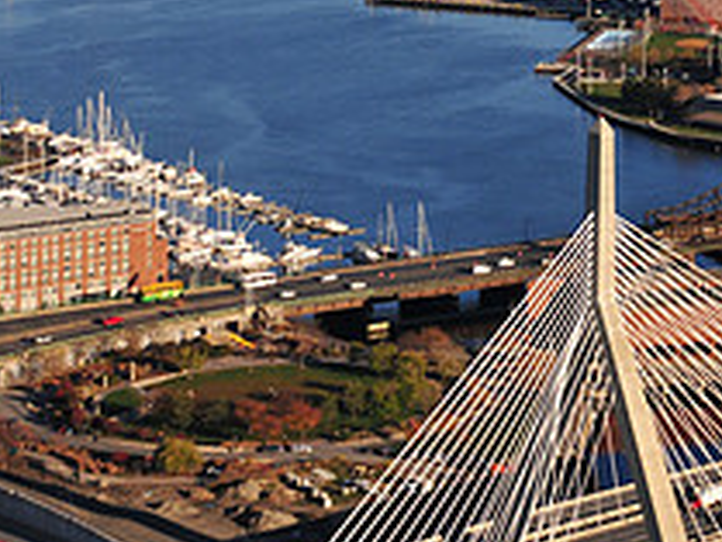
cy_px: -9
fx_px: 2671
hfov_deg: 14.9
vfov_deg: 11.5
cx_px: 850
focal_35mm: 128
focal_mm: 32
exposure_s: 1/500
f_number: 4.5
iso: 200
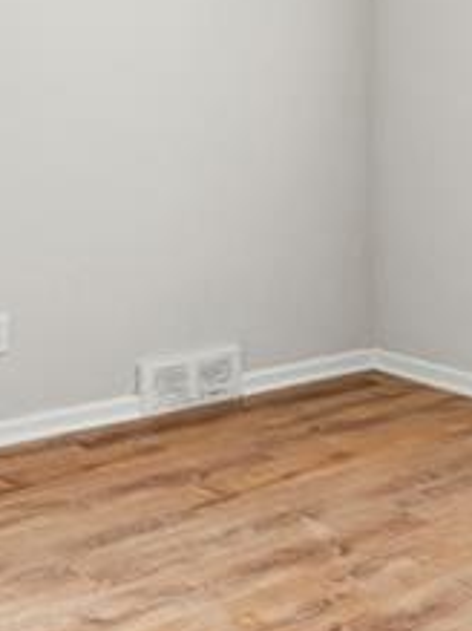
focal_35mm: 63
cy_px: 86
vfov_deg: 29.7
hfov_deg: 23.1
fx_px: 1146
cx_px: 342
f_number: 10
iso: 400
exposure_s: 1/5
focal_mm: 14
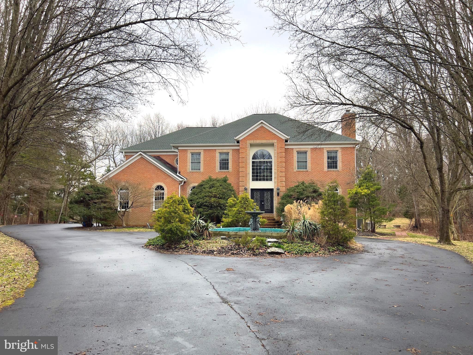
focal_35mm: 26
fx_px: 355
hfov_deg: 67.3
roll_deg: -0.2
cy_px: 178
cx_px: 236
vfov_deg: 53.1
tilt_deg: +5.0
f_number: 1.5
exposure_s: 1/263
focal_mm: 5.7
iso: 50
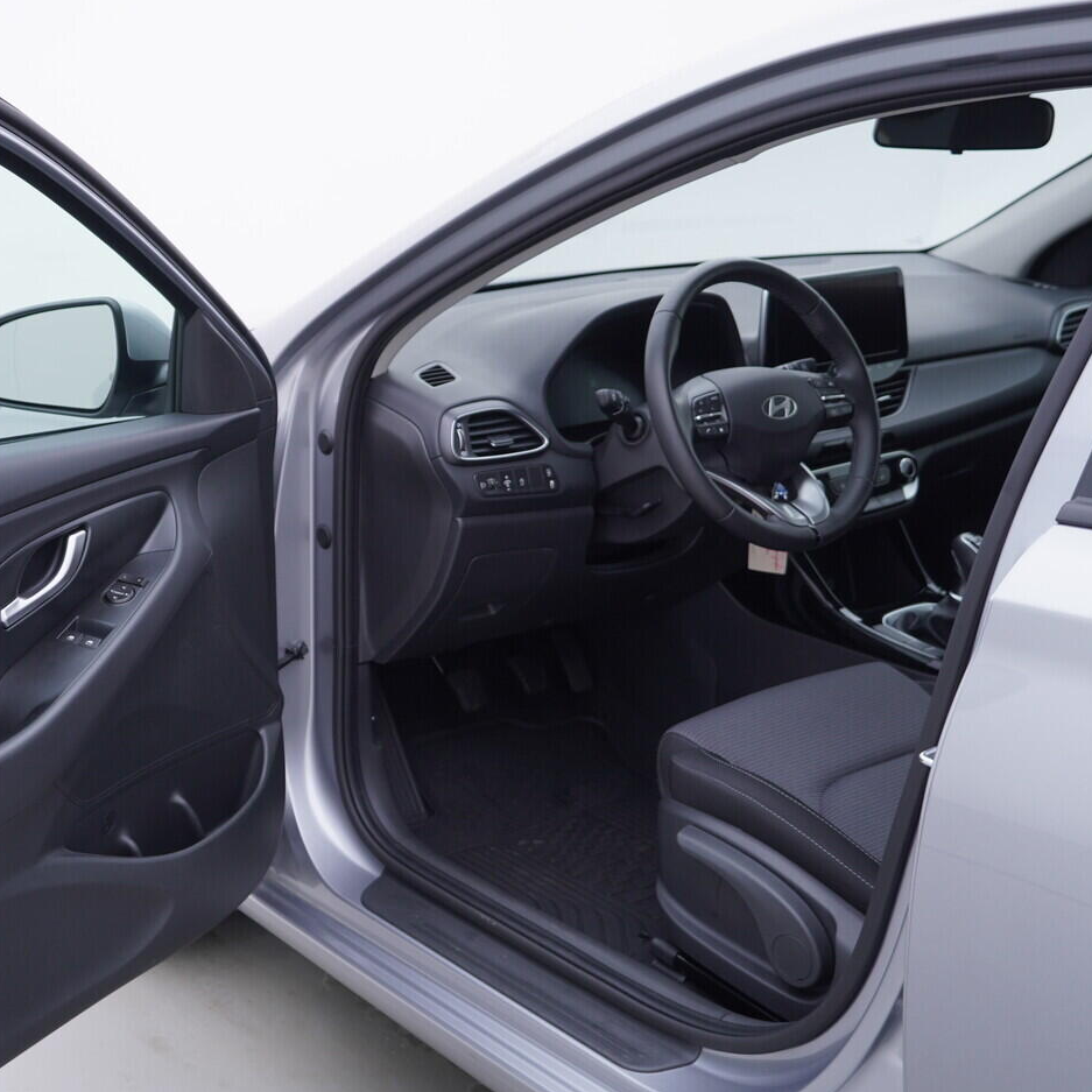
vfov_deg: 36.1
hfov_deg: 35.2
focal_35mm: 47
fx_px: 1677
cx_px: 267
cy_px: 536
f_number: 3.2
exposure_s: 1/50
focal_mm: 24
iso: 125
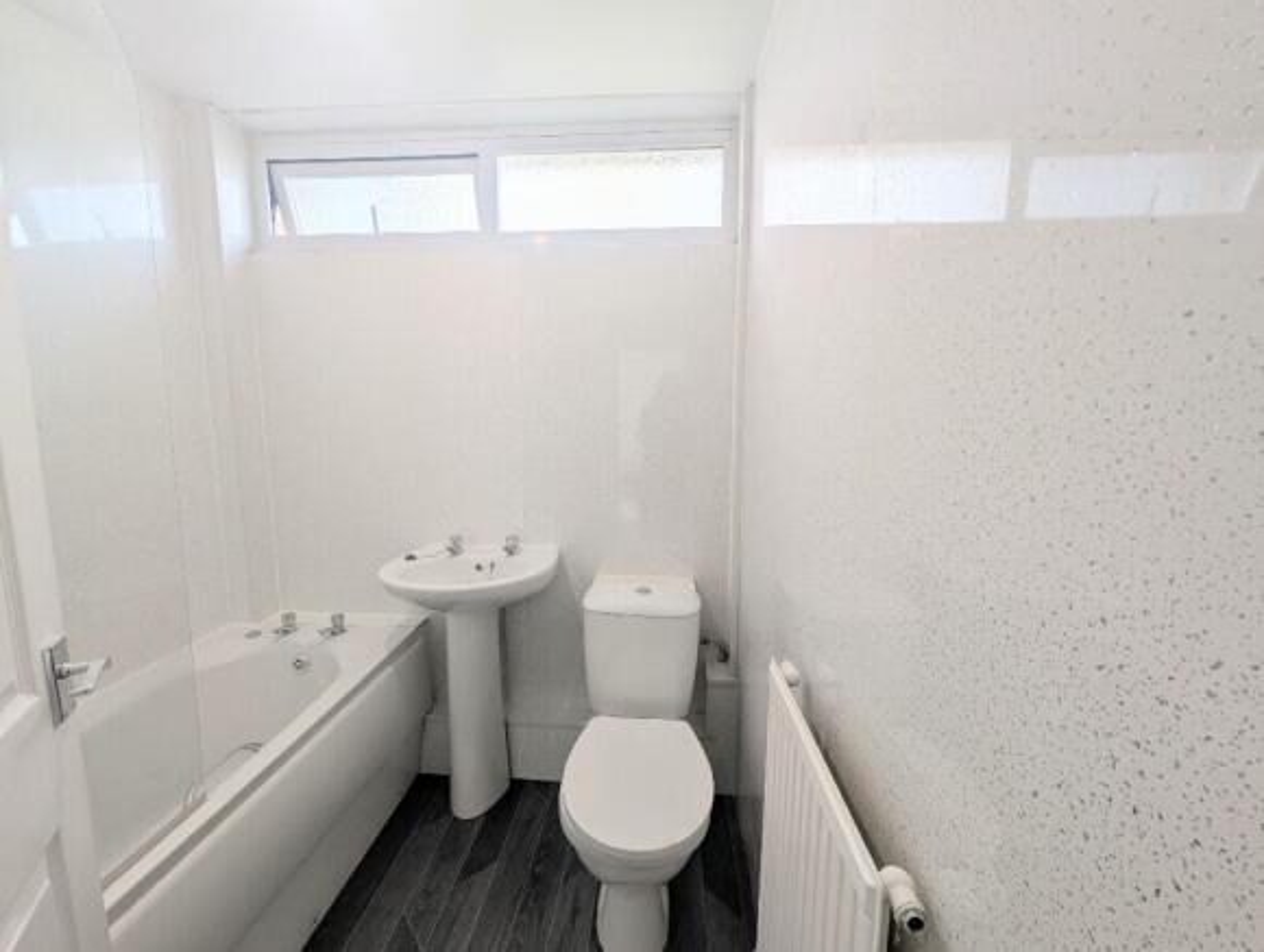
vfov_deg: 90.1
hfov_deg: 106.1
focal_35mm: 13
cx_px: 632
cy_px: 476
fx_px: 475
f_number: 2.2
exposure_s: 1/100
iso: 68
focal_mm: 1.95
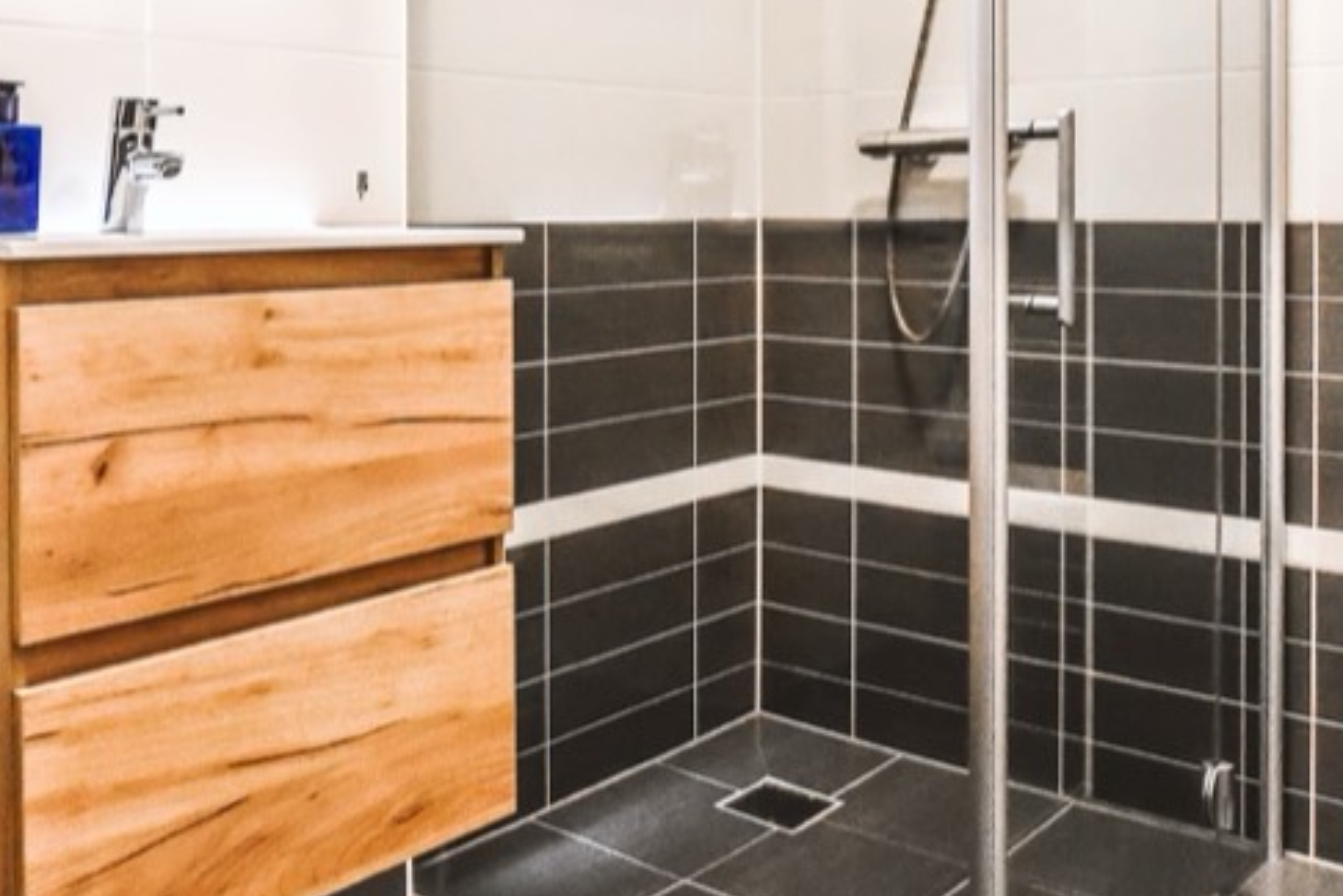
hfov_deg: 51.7
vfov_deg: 35.3
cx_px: 578
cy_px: 248
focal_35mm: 37
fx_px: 1380
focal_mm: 10
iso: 2500
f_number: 3.5
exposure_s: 1/60
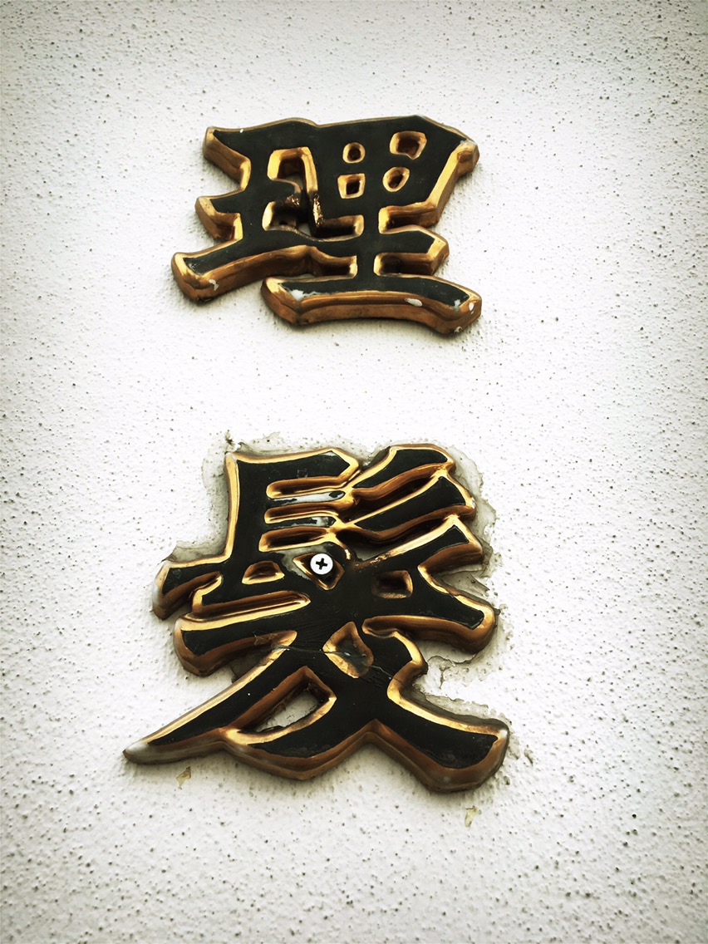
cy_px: 472
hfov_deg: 48.2
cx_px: 354
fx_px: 791
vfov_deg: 61.7
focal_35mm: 29
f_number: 2.2
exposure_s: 1/801
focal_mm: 4.15
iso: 25
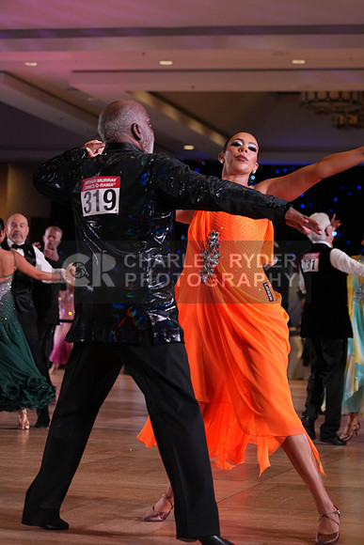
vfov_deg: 20.4
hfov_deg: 13.7
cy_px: 272
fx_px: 1516
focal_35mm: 100
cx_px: 182
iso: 2000
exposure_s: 1/500
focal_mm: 100
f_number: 4
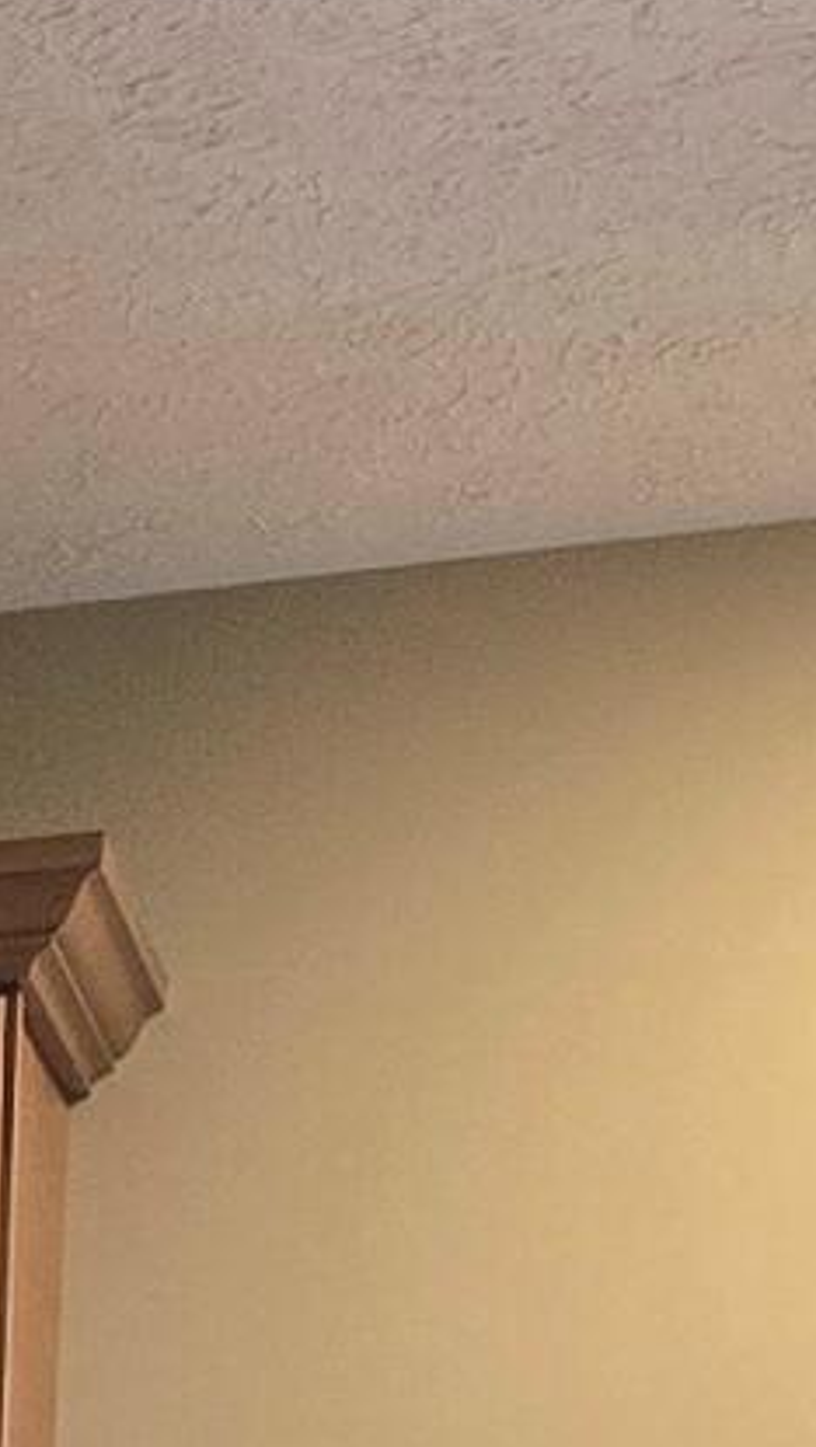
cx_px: -2037
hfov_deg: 6.0
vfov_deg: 10.7
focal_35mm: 181
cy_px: 3089
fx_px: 6950
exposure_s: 1/120
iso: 320
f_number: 1.7
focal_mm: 6.3
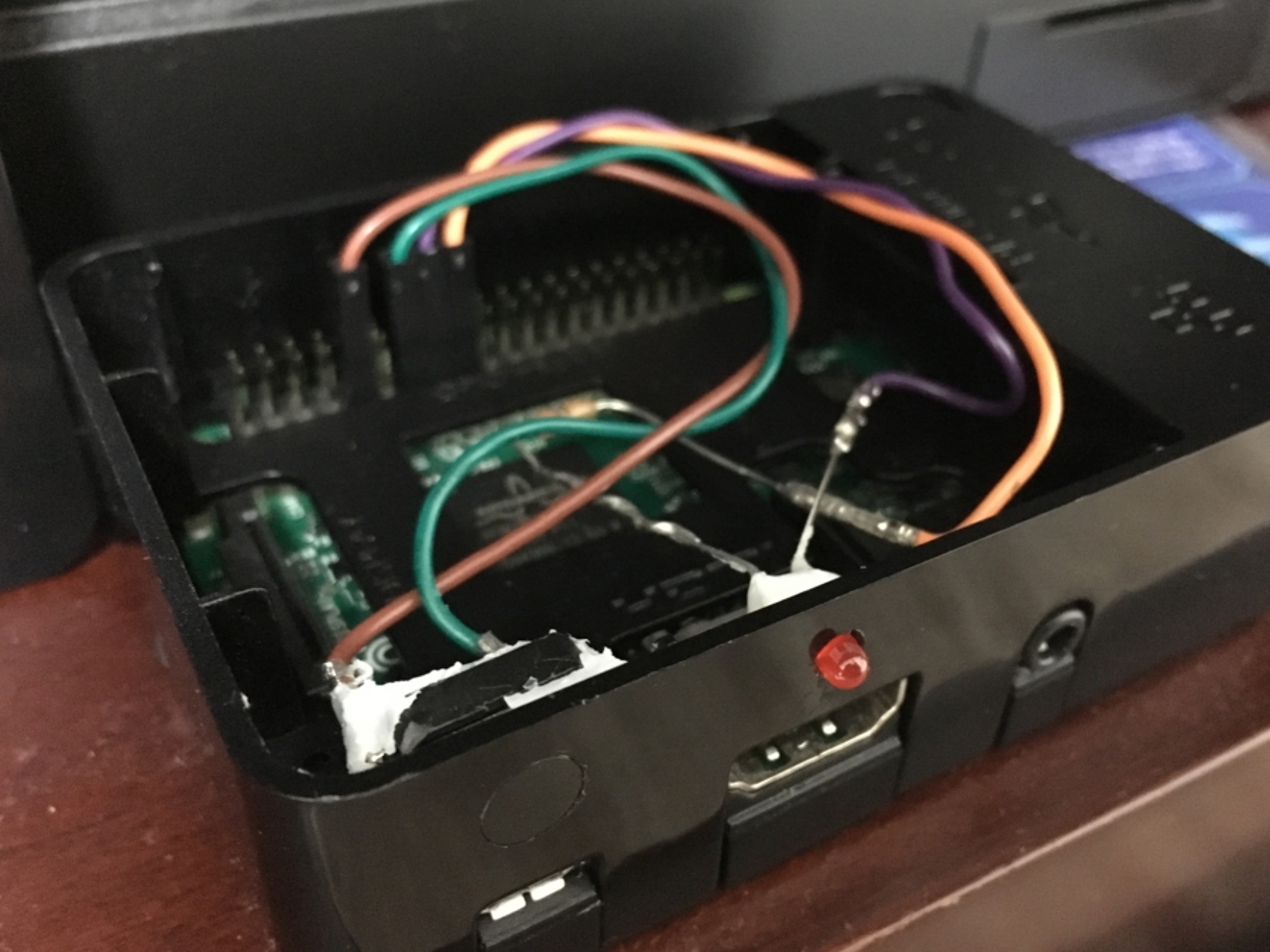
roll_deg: -5.6
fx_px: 1211
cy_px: 433
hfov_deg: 55.3
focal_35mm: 33
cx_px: 690
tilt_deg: -38.3
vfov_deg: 42.9
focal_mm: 4.15
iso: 1000
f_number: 2.2
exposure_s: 1/15
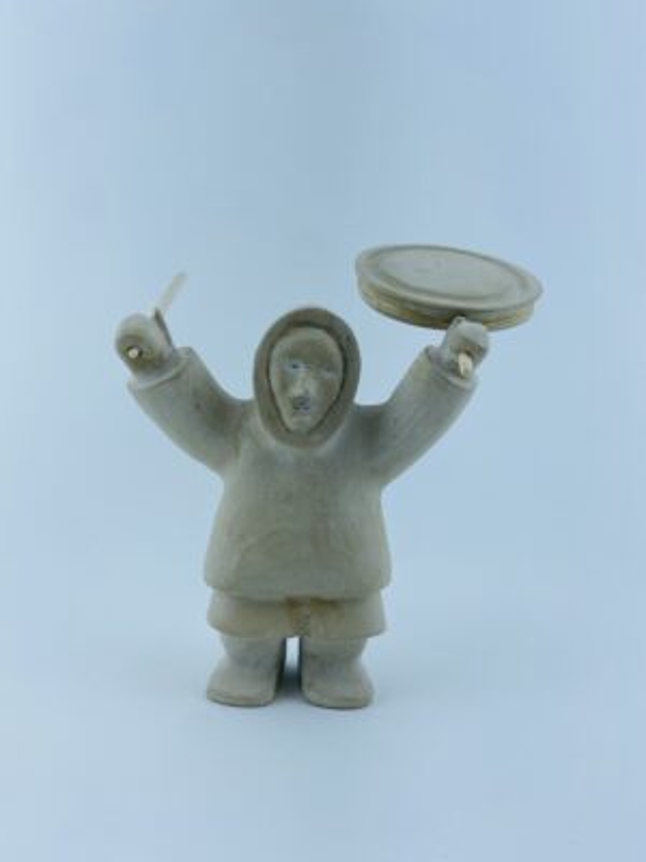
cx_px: 323
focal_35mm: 26
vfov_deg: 67.3
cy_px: 431
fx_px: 647
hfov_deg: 53.1
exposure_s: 1/949
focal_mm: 4.25
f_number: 1.8
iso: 32
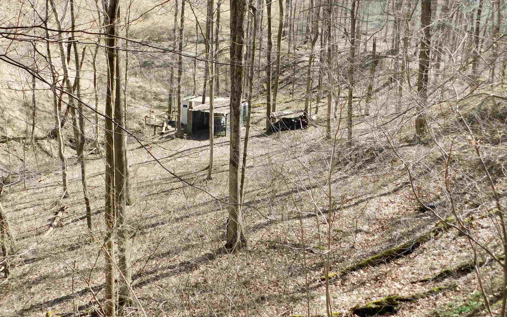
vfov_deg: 33.4
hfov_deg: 51.3
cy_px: 123
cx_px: 211
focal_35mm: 38
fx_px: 525
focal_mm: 5.3
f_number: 3.2
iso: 125
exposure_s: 1/400
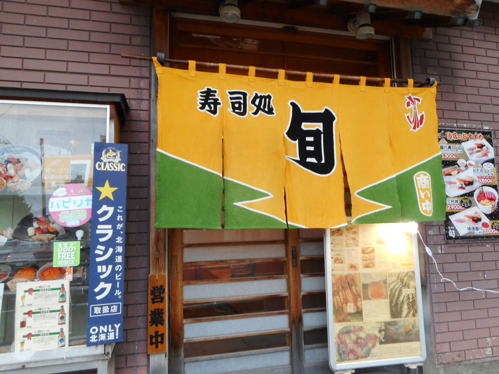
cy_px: 184
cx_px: 257
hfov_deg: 67.3
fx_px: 375
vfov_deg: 53.0
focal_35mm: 26
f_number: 3.7
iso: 160
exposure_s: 1/30
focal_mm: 4.5
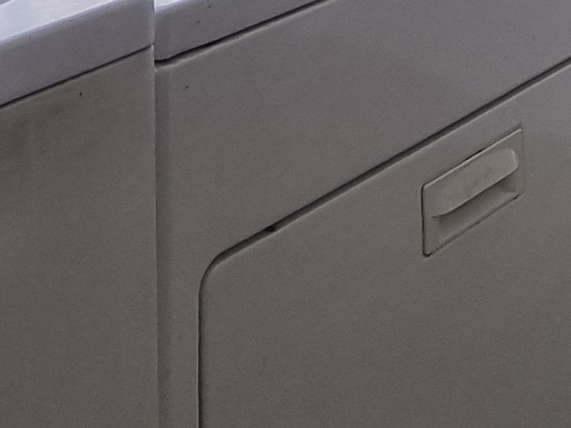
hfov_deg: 26.3
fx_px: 1220
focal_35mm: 74
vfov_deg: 14.7
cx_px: 337
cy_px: -526
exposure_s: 1/96
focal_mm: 2.2
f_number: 2.2
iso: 50
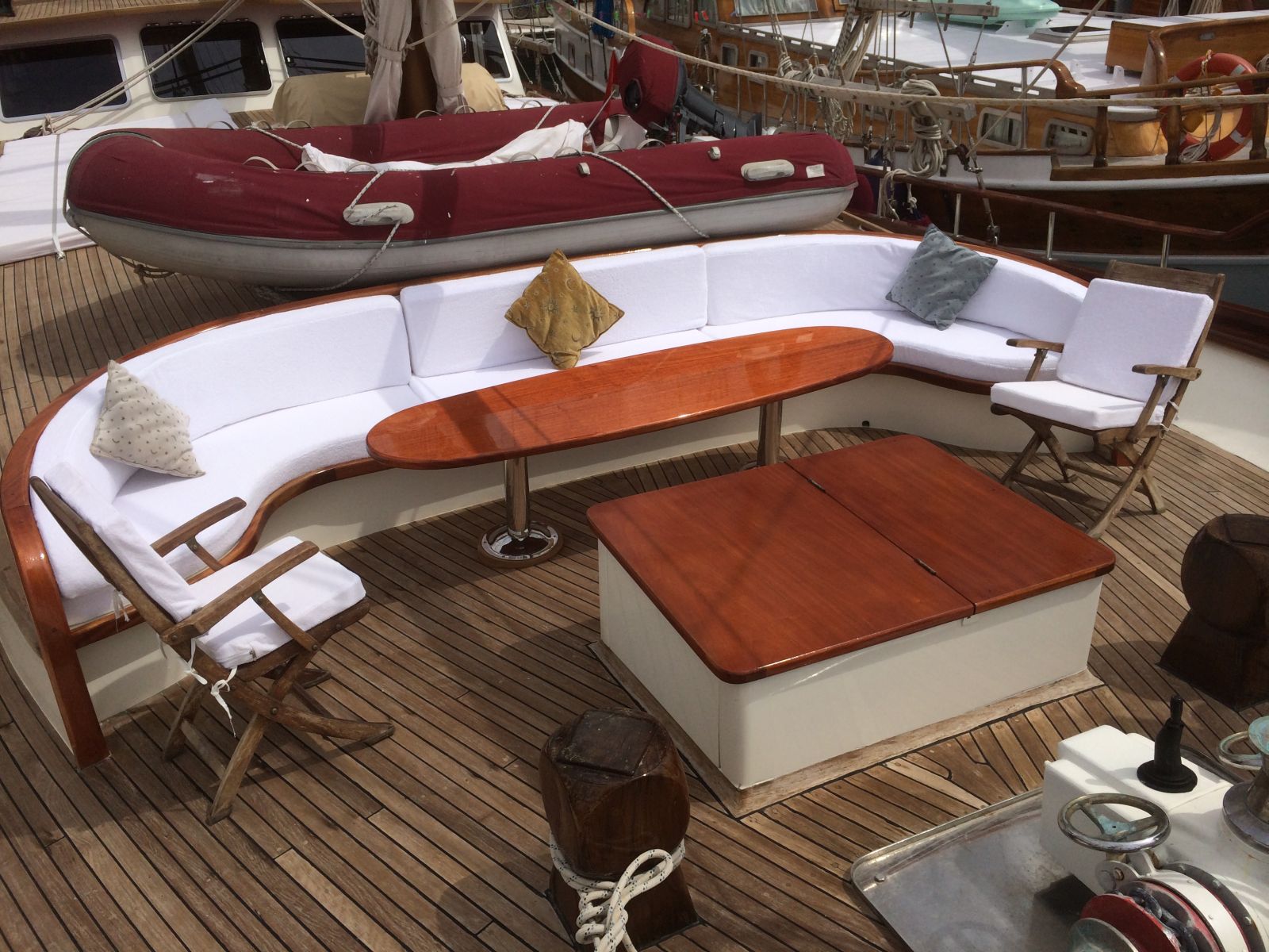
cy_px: 476
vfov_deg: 46.8
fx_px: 1100
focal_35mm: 30
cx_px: 634
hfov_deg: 60.0
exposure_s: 1/5882
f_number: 2.2
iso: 40
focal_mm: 4.12
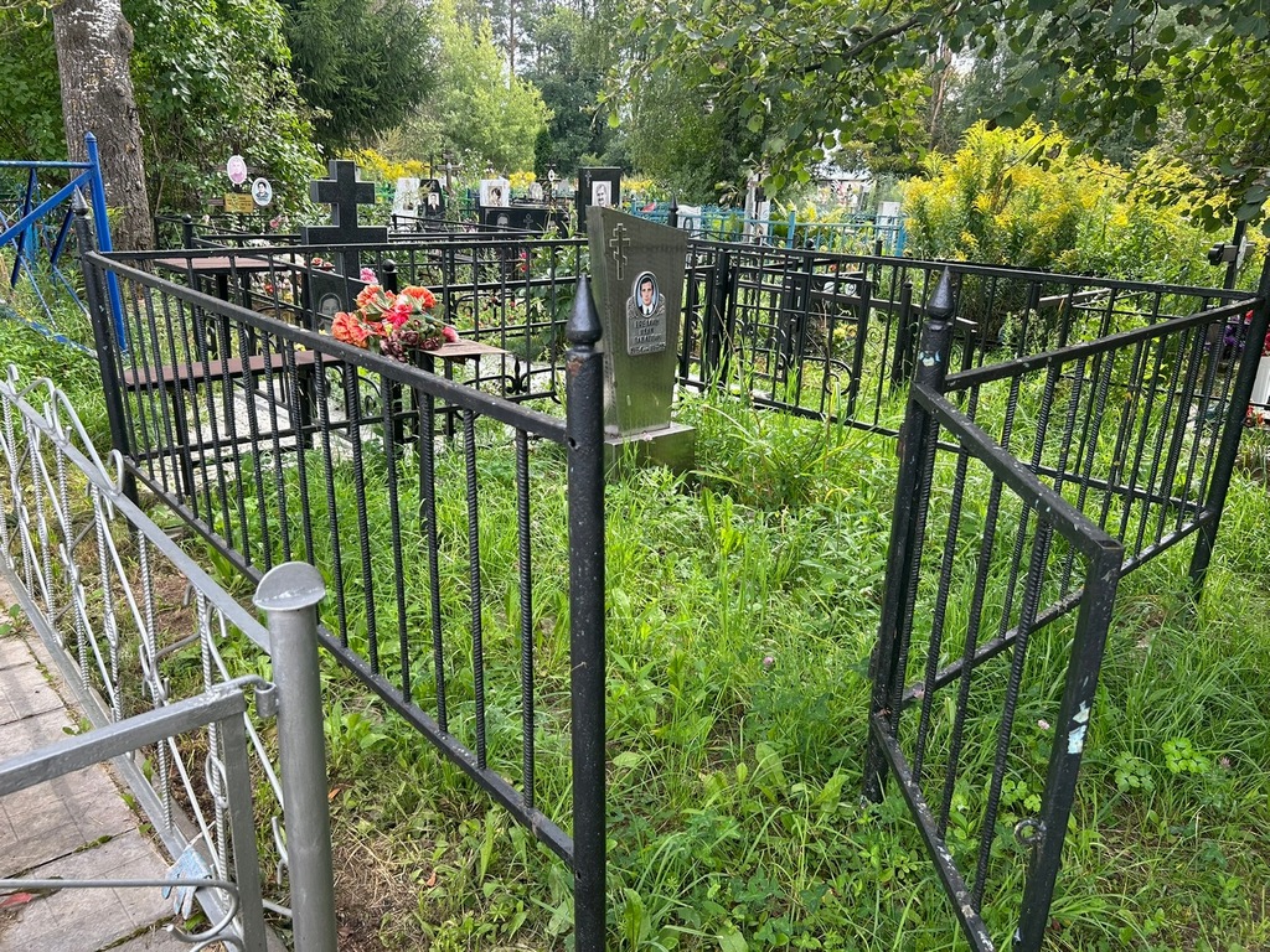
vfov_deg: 53.1
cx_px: 635
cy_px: 476
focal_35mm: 26
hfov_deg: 67.3
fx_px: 954
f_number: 1.5
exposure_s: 1/495
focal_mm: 5.7
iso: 50
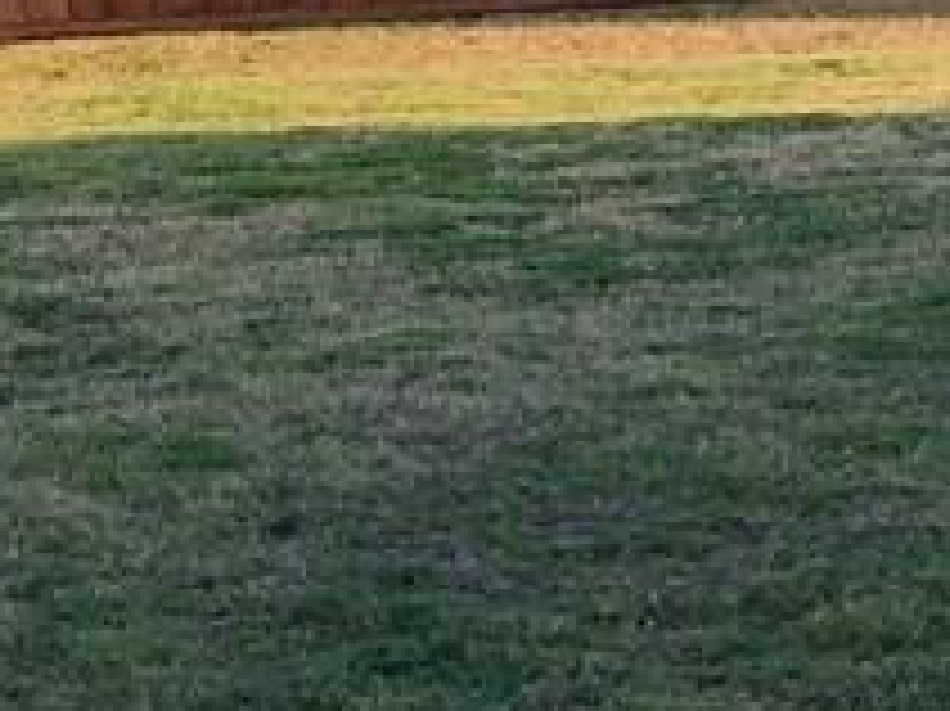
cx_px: 1243
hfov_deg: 13.5
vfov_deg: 10.5
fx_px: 3867
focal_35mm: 141
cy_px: 302
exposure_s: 1/439
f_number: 2.2
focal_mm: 4.15
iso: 25
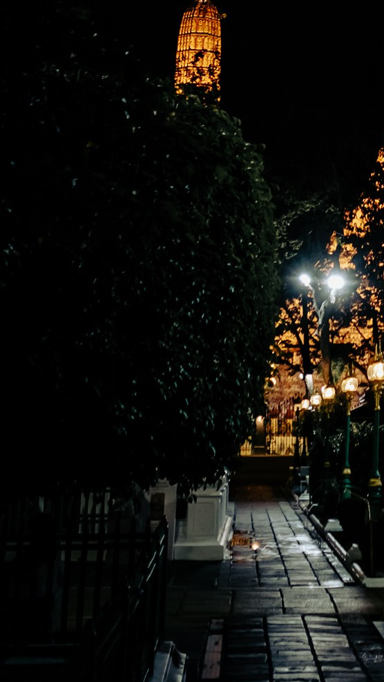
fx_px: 1719
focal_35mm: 95
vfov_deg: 21.5
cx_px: 545
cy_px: -39
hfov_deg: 12.2
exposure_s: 1/125
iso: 800
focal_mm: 23
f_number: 2.2
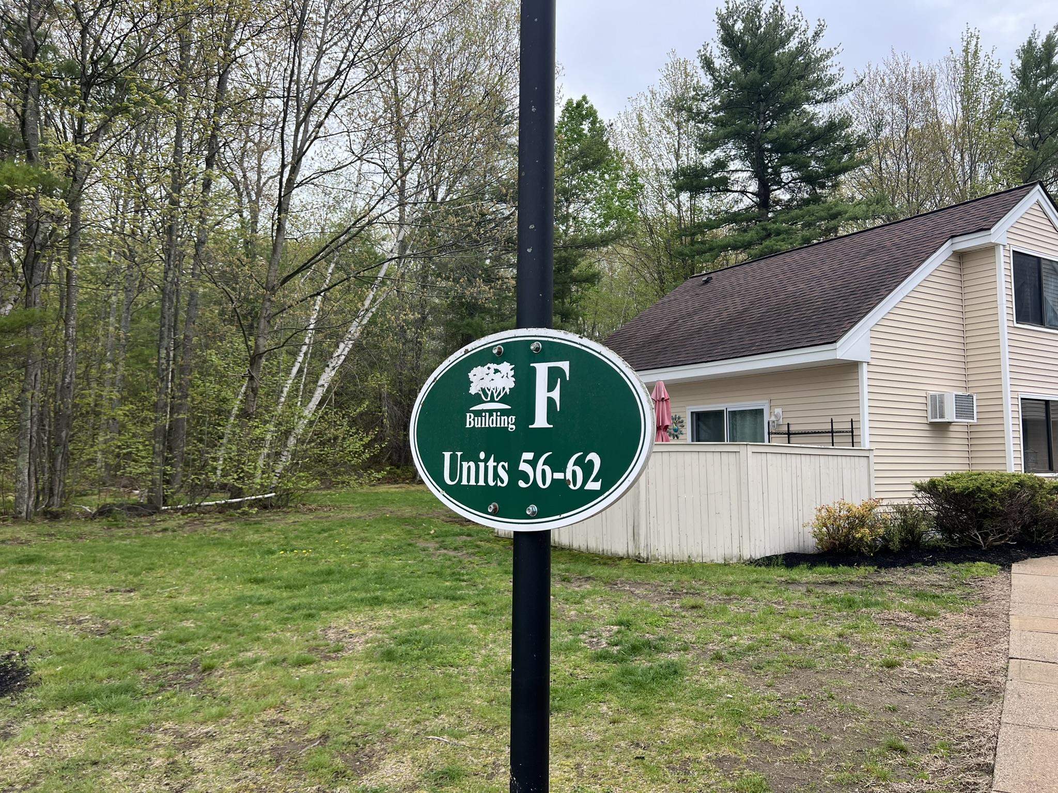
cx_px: 529
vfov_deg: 53.1
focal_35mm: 26
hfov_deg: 67.3
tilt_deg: +4.7
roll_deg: +0.4
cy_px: 396
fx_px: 795
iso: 50
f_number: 1.5
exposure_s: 1/965
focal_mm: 5.7
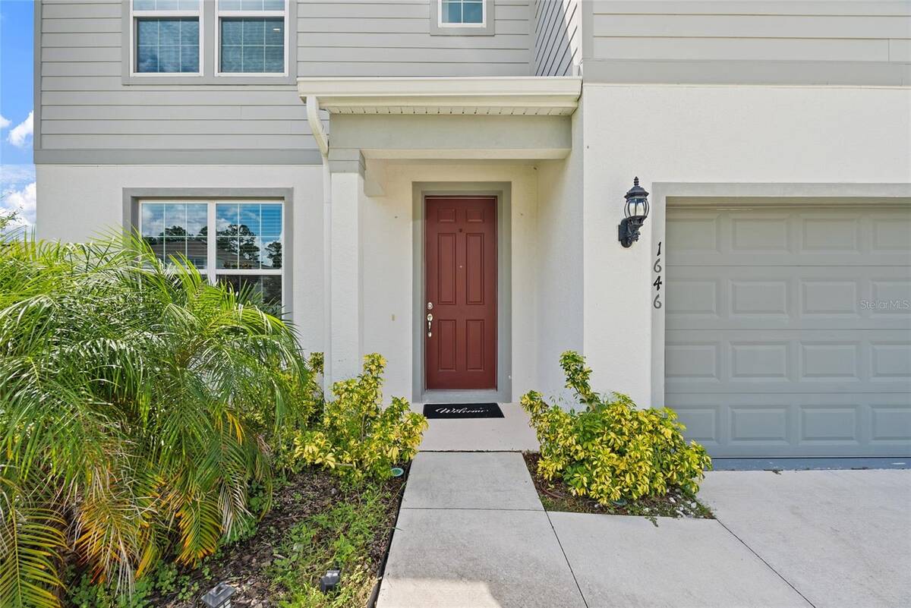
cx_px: 456
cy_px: 304
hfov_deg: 96.7
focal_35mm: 16
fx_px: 405
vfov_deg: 73.8
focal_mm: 16
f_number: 9
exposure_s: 1/30
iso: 125
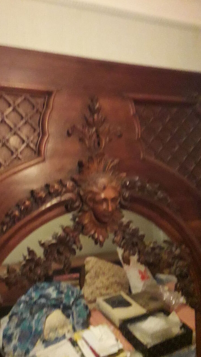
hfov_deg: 38.7
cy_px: 180
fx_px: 284
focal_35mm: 30
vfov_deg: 64.3
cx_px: 74
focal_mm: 3.6
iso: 800
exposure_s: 1/17
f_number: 1.9
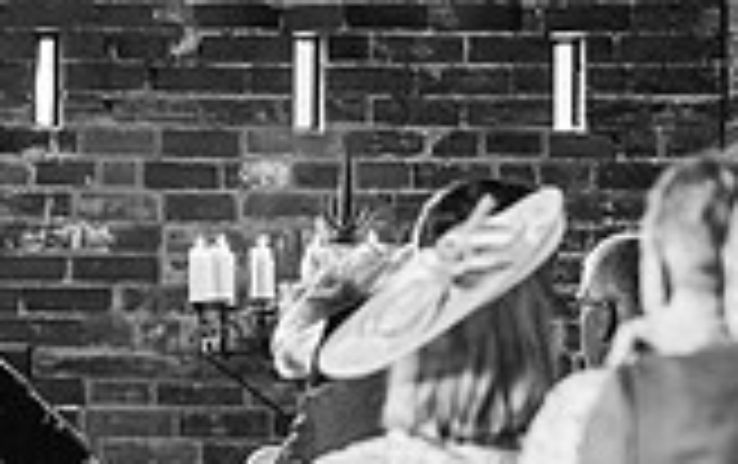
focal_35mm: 306
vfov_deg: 4.3
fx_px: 6163
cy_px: 568
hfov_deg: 6.8
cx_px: -104
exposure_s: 1/200
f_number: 2.5
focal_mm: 85
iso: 360
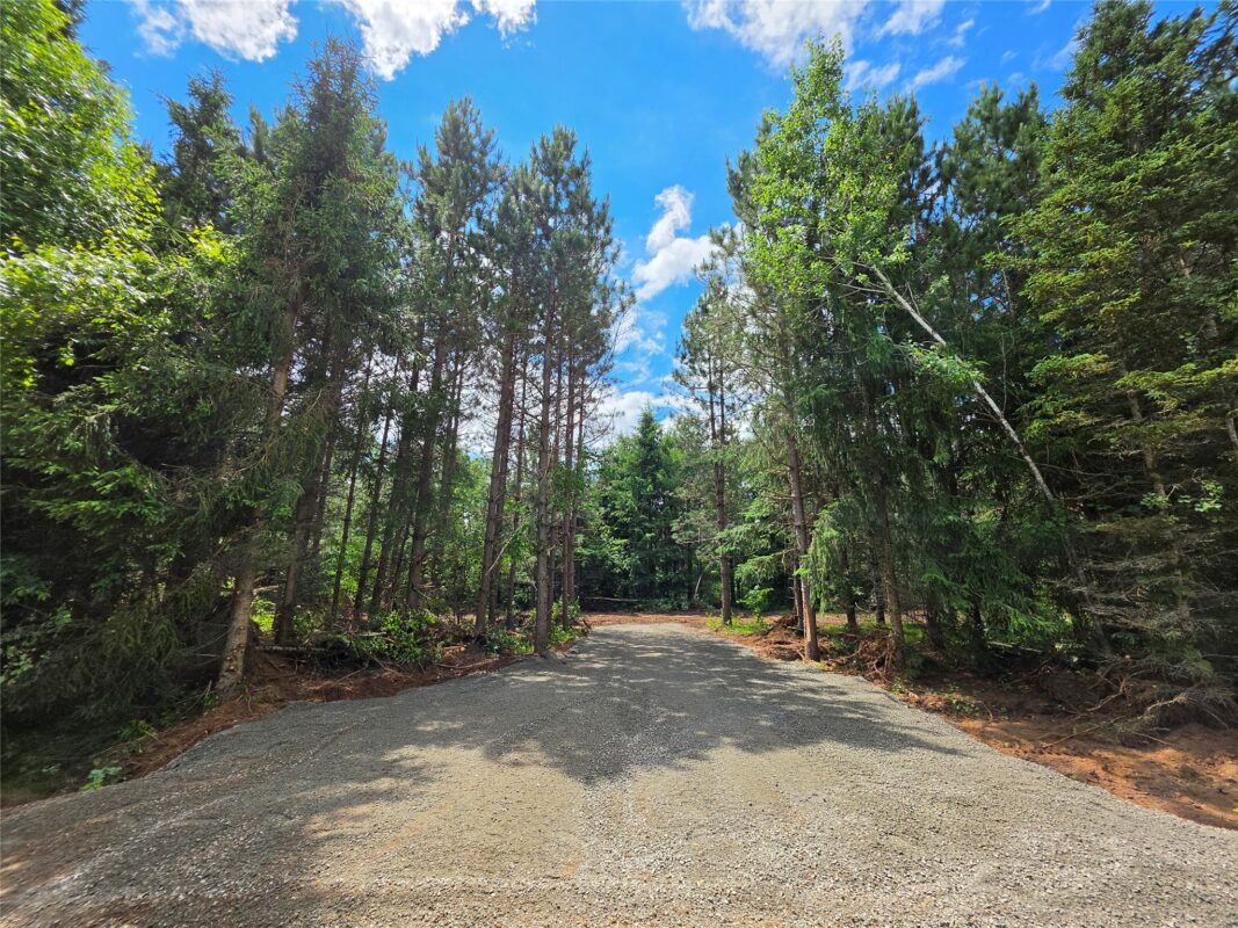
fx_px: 465
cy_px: 464
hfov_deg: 106.2
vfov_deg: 89.9
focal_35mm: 13
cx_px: 619
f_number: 1.9
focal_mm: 2.2
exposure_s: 1/2077
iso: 32
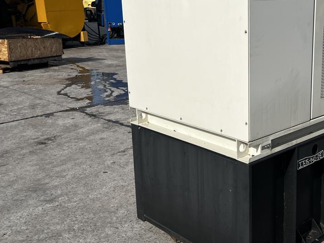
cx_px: 254
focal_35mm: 47
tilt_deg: -11.5
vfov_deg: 30.8
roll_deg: +0.8
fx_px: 440
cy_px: 97
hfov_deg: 39.0
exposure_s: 1/5587
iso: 50
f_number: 1.5
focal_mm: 5.7
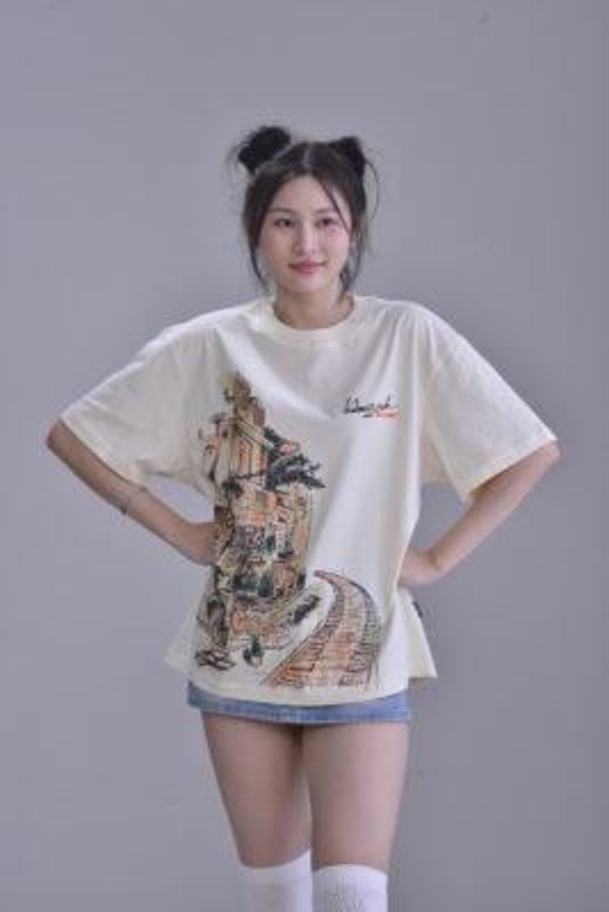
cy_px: 456
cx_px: 304
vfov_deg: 17.6
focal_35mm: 116
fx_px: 2941
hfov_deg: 11.8
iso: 400
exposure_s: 1/200
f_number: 9
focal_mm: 116
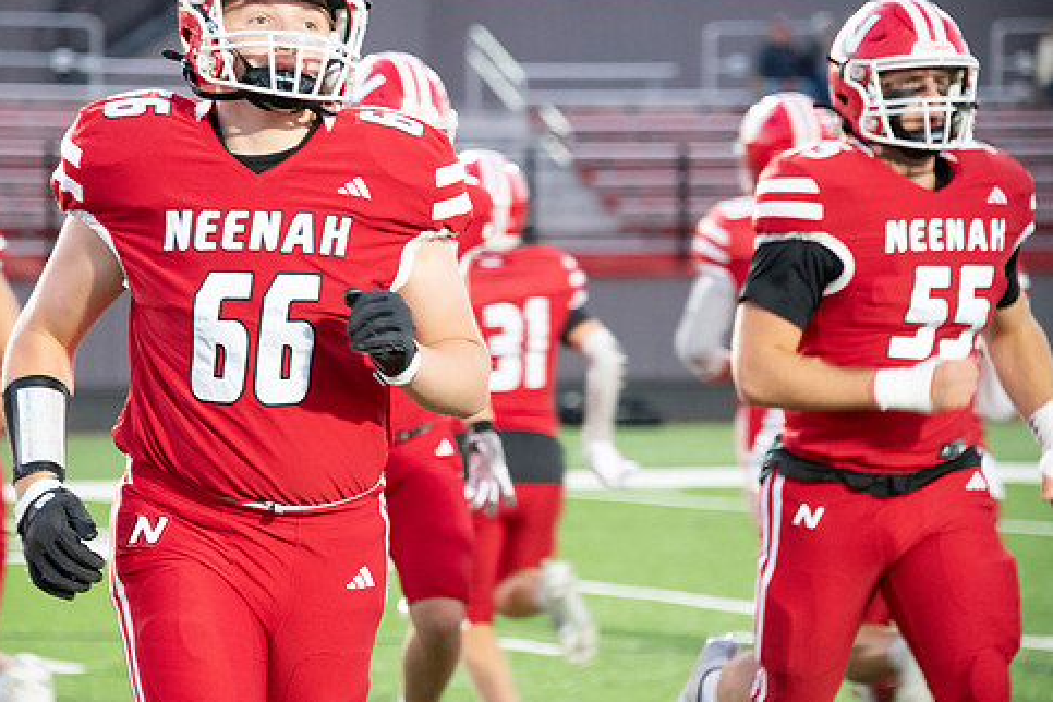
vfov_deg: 6.0
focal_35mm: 228
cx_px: 447
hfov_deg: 9.0
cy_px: 337
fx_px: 6668
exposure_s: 1/250
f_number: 5.6
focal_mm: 190
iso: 8000
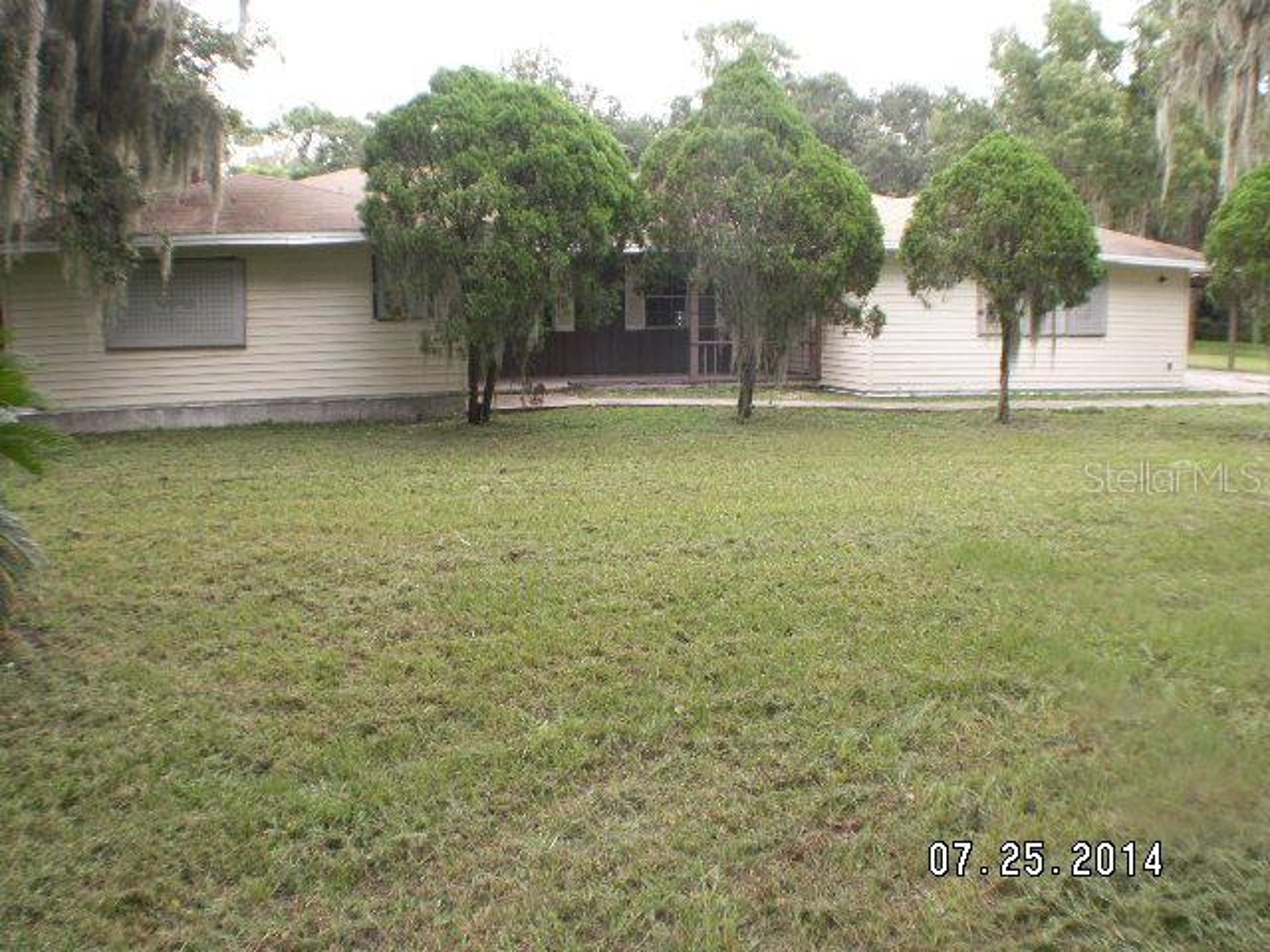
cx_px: 635
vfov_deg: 40.7
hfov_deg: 52.6
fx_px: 1284
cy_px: 476
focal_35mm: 35
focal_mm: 5.86
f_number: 3.5
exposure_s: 1/60
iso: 50
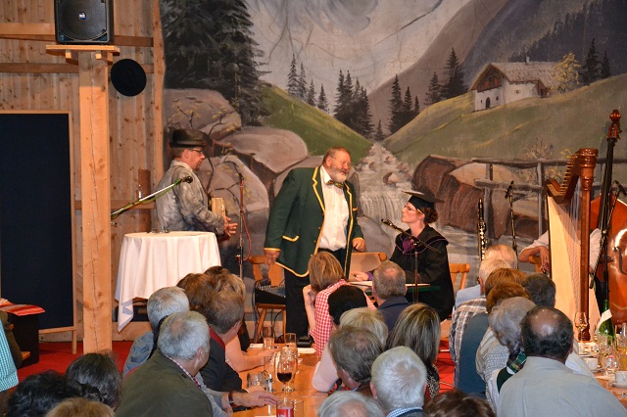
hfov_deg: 20.6
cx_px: 314
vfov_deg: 13.8
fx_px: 1723
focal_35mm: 99
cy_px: 208
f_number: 5.3
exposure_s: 1/60
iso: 3200
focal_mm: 66
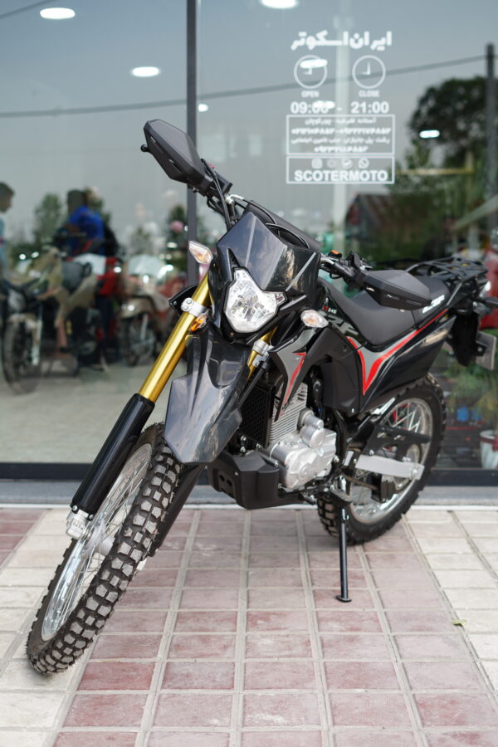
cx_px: 249
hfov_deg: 27.0
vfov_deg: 39.6
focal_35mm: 50
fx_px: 1037
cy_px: 374
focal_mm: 50
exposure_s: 1/125
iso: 100
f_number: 2.8
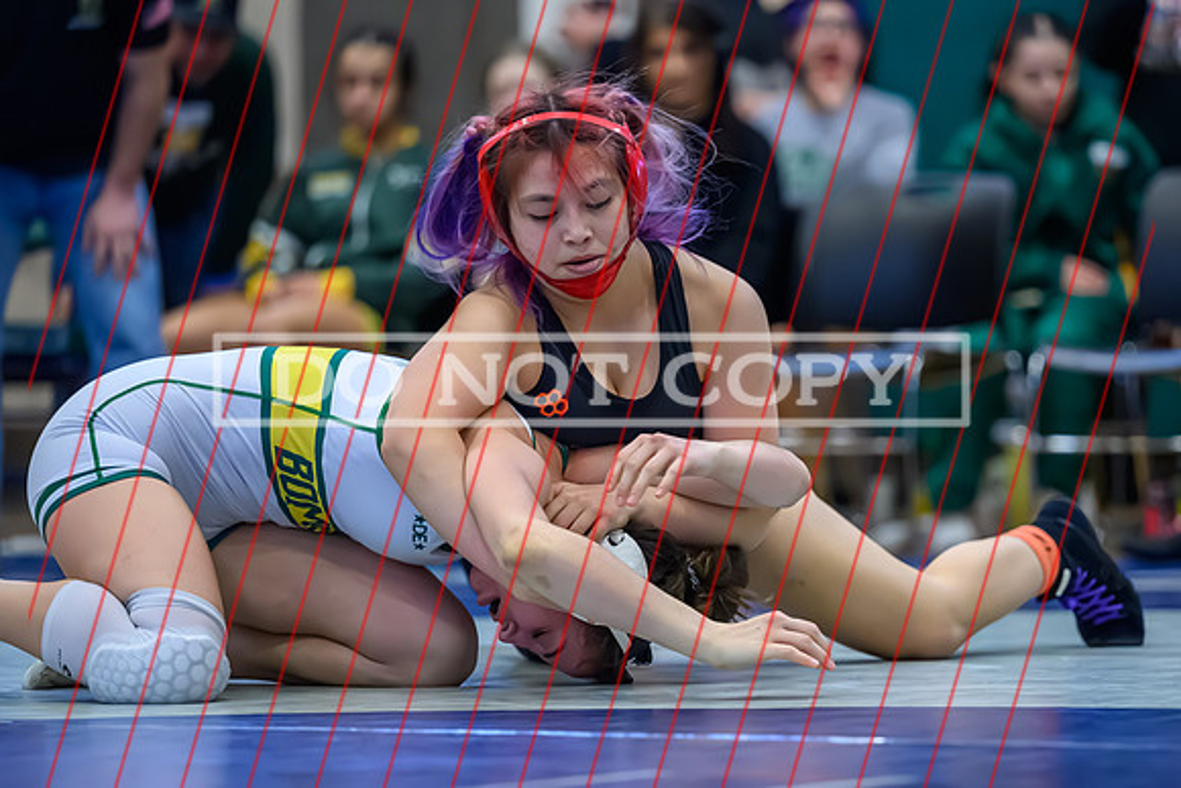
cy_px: 400
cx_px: 740
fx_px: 6714
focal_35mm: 205
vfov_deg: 6.7
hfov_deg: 10.0
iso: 8000
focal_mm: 160
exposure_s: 1/640
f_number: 2.8
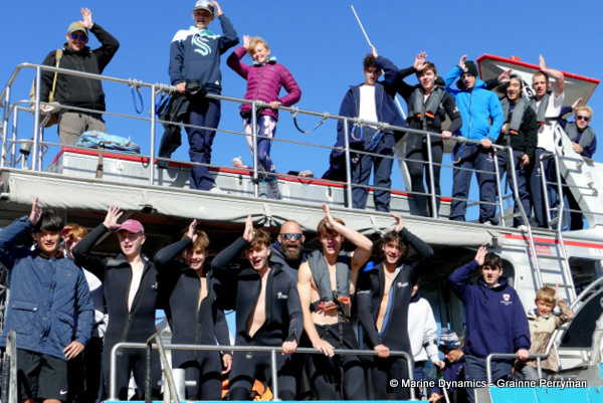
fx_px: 872
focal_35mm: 52
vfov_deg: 26.0
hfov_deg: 38.2
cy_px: 202
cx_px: 302
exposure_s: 1/1000
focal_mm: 19.11
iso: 125
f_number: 3.4
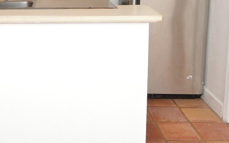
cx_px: 57
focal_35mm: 52
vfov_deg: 23.8
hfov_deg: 37.9
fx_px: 325
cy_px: 0
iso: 800
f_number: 9
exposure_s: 1/60
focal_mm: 17
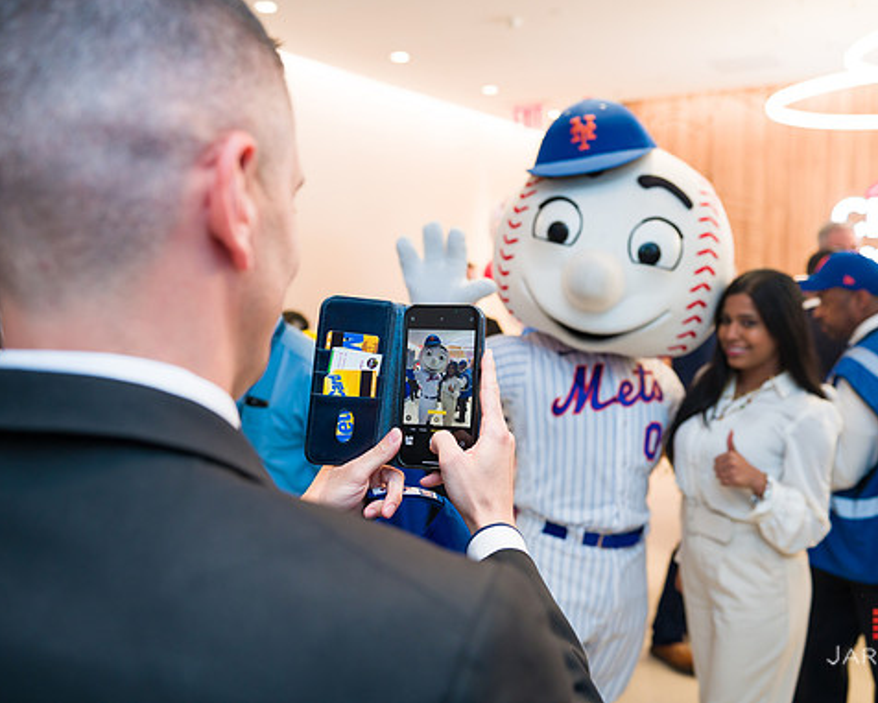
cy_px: 349
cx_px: 469
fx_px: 832
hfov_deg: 55.6
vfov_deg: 45.8
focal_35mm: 32
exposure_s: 1/200
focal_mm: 28
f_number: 4
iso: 400
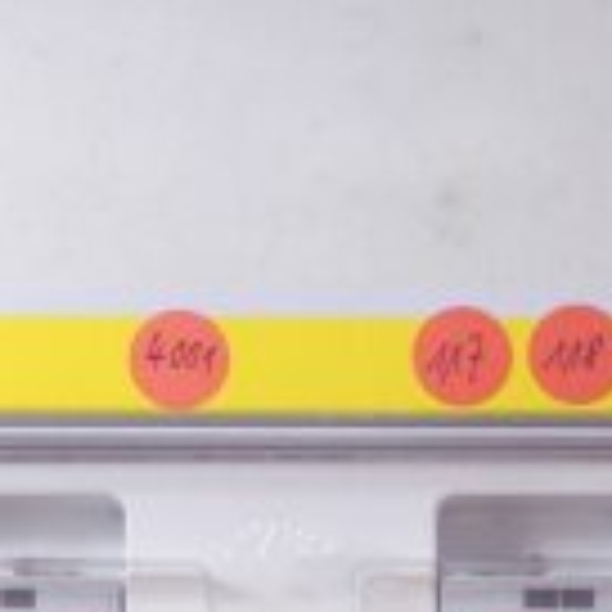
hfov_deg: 9.9
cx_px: 248
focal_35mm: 176
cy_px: 432
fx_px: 3520
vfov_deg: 9.9
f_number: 3.8
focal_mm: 8
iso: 500
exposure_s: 1/160
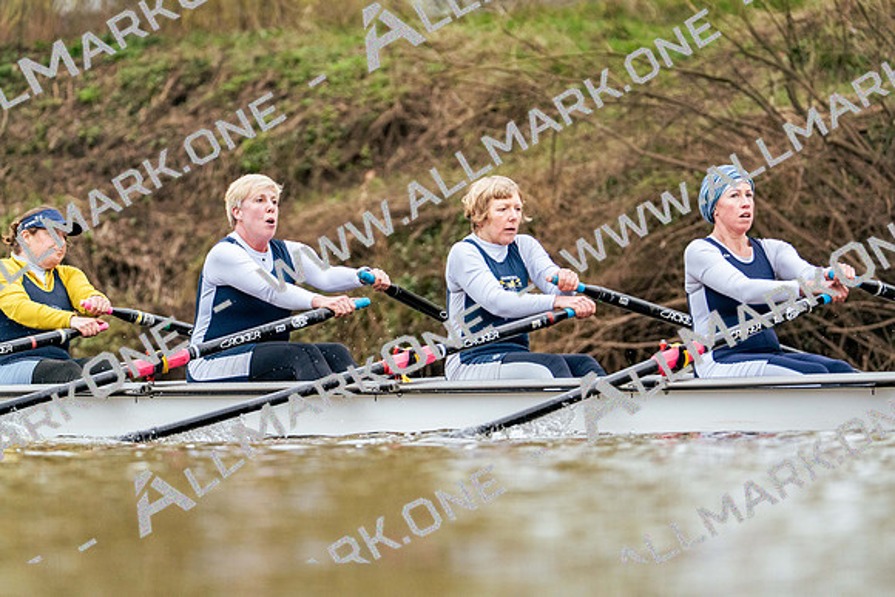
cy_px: 298
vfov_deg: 4.0
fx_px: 8479
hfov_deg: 6.0
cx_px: 448
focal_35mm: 341
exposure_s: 1/1600
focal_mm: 341
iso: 4000
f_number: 6.3
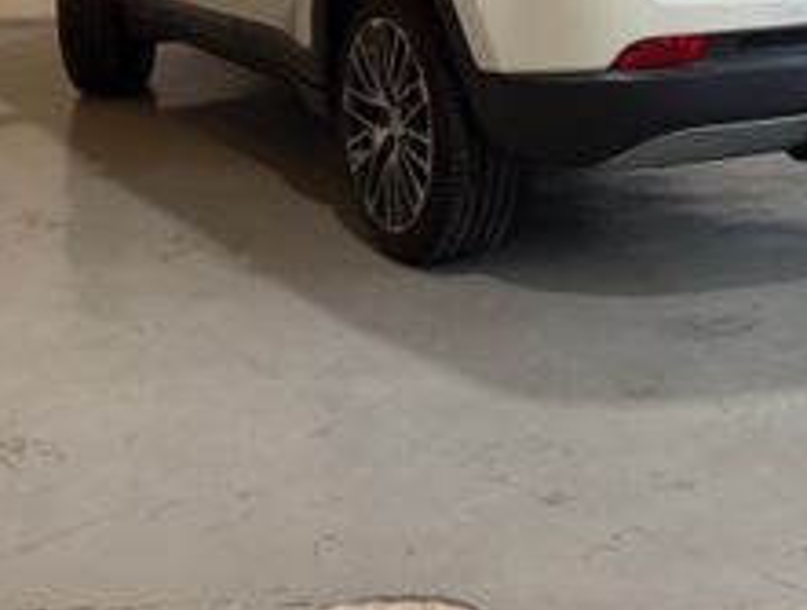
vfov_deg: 27.7
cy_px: 62
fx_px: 1192
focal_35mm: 51
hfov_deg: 36.7
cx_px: 588
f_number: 1.78
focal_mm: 6.76
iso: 80
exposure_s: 1/60
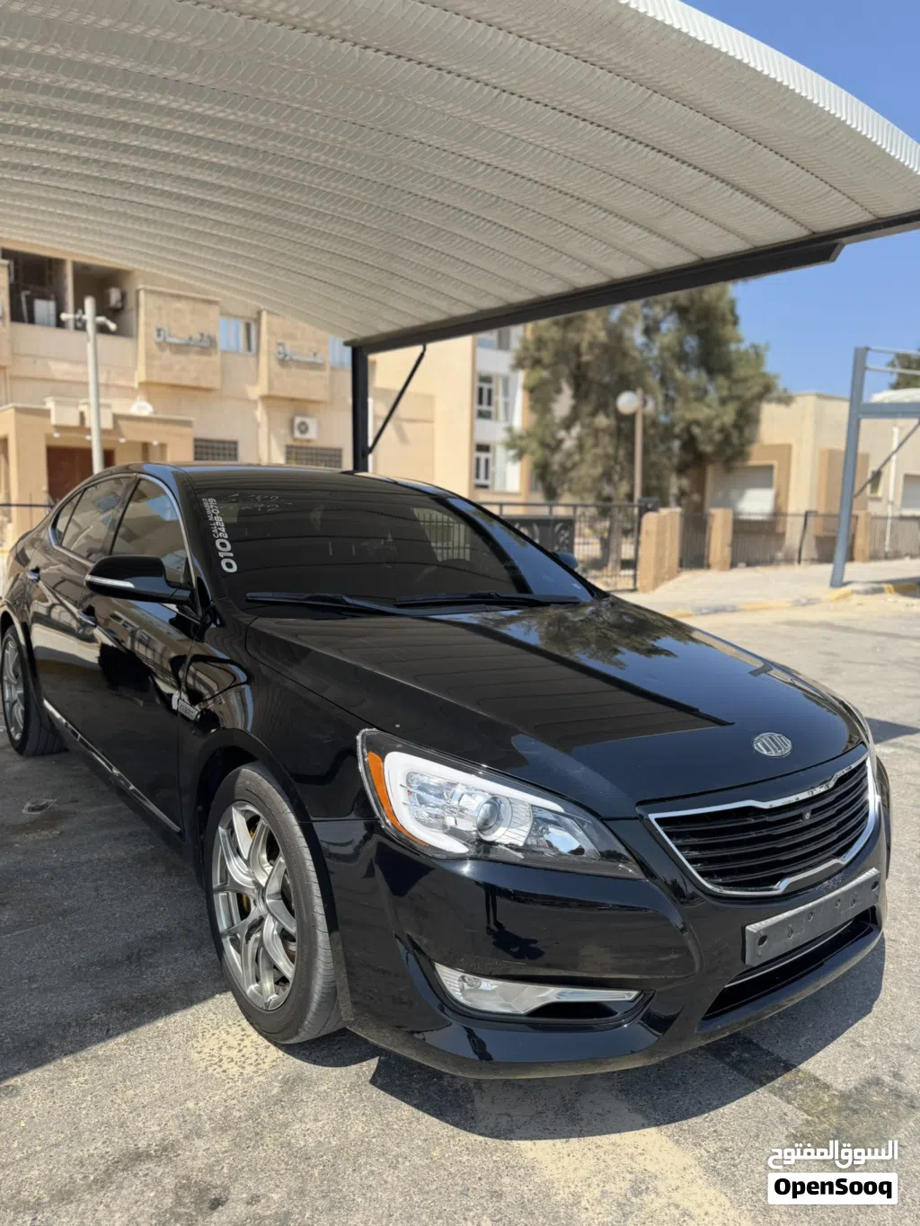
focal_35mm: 24
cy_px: 613
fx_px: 850
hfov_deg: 56.8
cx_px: 460
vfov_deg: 71.6
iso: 80
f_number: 1.78
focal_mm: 6.76
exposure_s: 1/1923
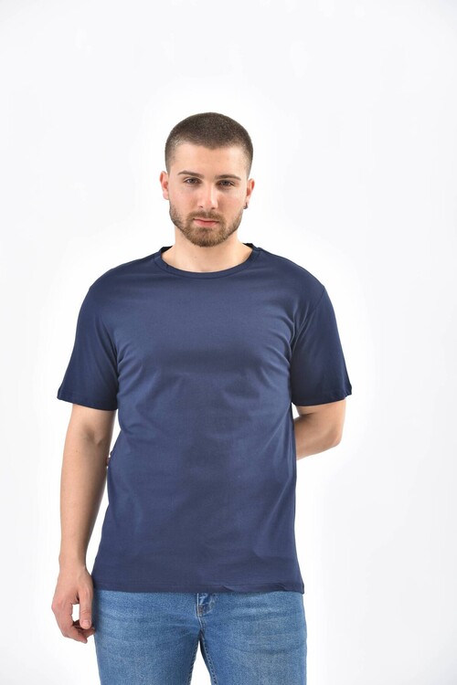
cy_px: 342
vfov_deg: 17.6
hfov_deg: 11.8
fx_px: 2209
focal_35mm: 116
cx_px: 228
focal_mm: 116
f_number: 7.1
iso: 100
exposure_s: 1/160
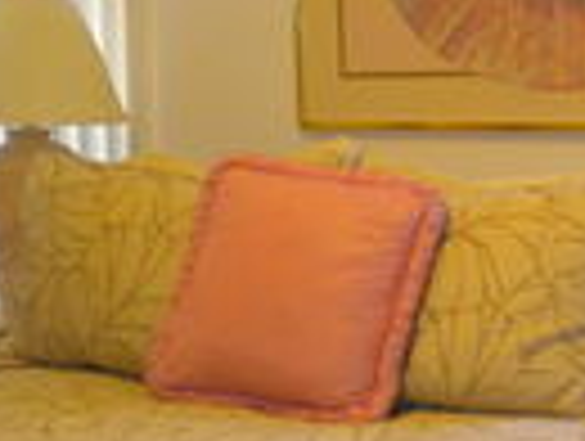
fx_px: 1676
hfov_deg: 18.9
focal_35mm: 99
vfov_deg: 15.0
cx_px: 662
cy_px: 184
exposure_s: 1/49.5
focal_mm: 6.3
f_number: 3.1
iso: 277
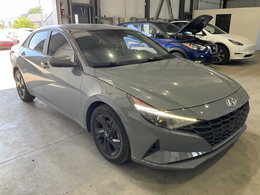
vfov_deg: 48.2
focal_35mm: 29
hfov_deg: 61.7
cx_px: 130
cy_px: 98
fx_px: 218
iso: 64
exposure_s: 1/122
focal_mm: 3
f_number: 1.8
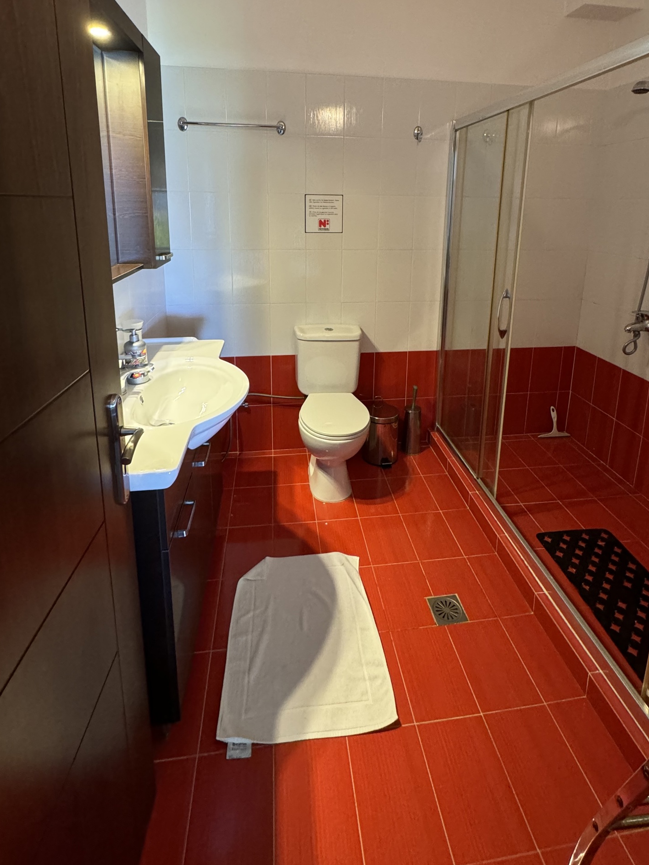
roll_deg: -1.2
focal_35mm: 19
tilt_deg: -11.6
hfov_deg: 68.6
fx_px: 475
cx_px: 344
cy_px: 301
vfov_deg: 82.3
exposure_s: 1/50
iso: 400
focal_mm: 2.22
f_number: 2.2
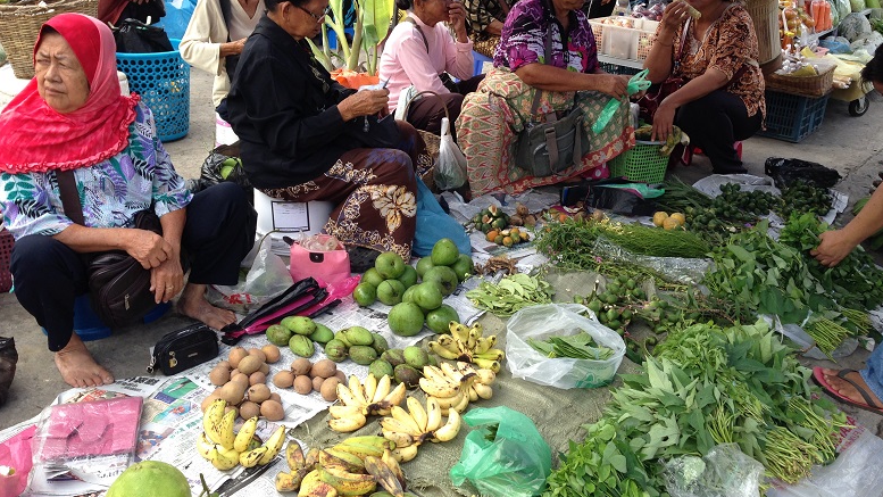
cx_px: 453
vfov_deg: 31.9
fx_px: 866
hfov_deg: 54.0
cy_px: 213
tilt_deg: -21.6
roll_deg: -2.2
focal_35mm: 37
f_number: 2.4
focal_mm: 4.12
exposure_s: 1/219
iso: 50
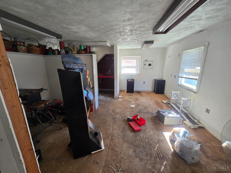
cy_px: 86
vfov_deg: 89.9
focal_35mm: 13
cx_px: 116
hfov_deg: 106.2
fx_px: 87
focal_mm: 2.2
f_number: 2.2
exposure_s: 1/60
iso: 100
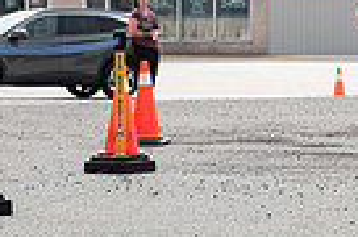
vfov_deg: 4.7
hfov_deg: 7.2
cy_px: -45
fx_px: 2847
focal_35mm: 287
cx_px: 403
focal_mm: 52
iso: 800
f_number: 4
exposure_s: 1/3200
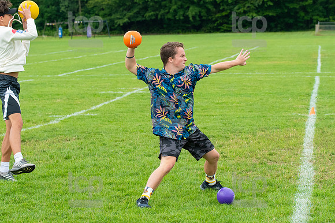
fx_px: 1200
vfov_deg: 10.6
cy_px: 112
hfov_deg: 15.9
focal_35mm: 129
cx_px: 168
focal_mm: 86
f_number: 5.6
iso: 1250
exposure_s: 1/1000
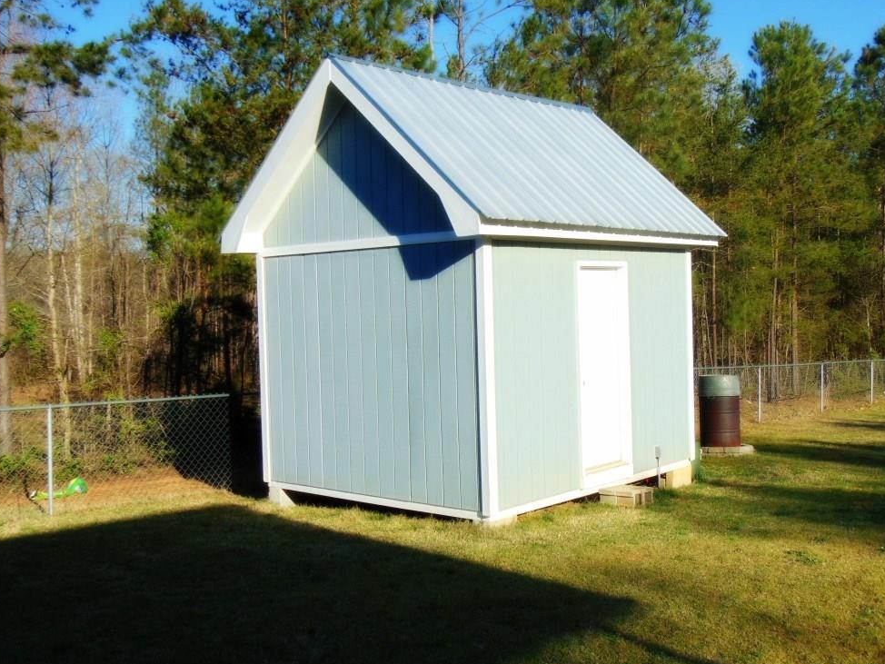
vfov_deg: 35.2
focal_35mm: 41
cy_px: 329
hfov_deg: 45.8
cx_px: 452
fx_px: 1048
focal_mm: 6.9
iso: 80
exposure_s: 1/1000
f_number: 3.3
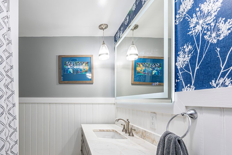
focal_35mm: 19
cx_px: 78
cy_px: 94
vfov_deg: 63.8
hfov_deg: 84.0
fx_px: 122
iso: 1600
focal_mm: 14
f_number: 8
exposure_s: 1/200
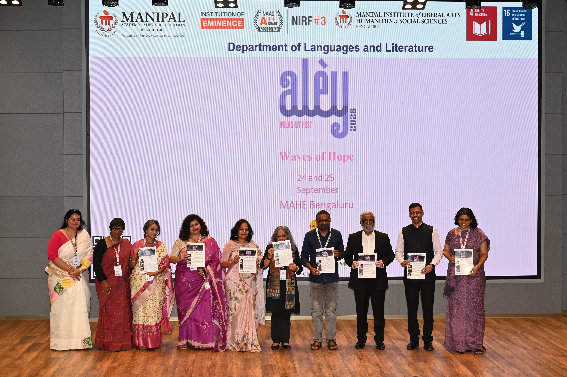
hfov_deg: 34.5
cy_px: 188
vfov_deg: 23.3
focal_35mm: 58
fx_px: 913
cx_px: 284
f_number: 5.6
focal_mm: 58
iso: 200
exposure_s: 1/125
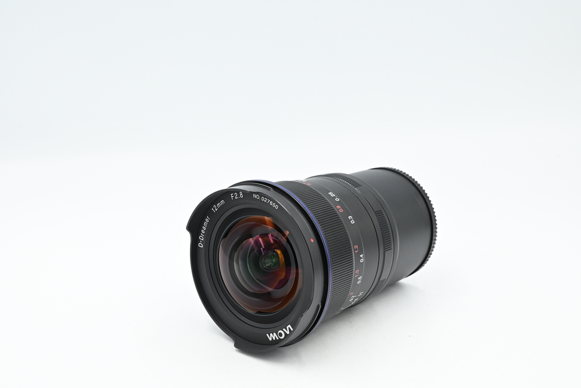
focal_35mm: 60
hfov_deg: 33.4
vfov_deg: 22.6
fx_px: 968
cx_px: 290
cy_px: 194
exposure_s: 1/20
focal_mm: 60
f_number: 14
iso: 200
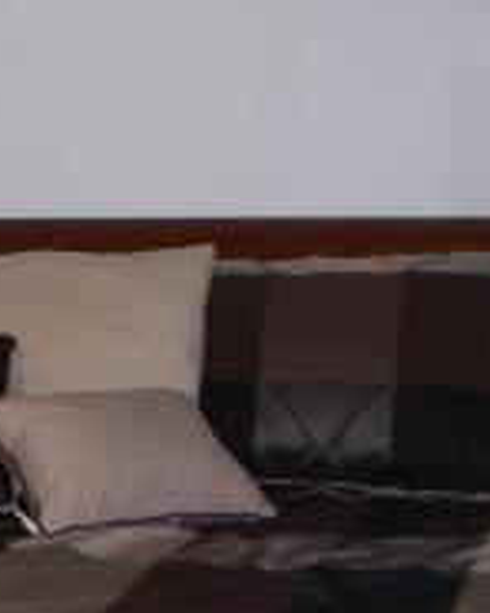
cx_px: -371
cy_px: 464
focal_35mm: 128
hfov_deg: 11.3
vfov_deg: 15.0
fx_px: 2320
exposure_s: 1/40
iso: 200
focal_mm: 6.3
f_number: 3.3
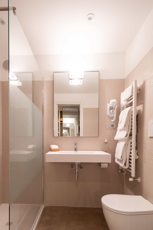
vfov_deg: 79.8
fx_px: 134
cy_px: 143
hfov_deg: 59.2
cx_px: 64
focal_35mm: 21
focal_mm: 9.7
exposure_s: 1/40
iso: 800
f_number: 4
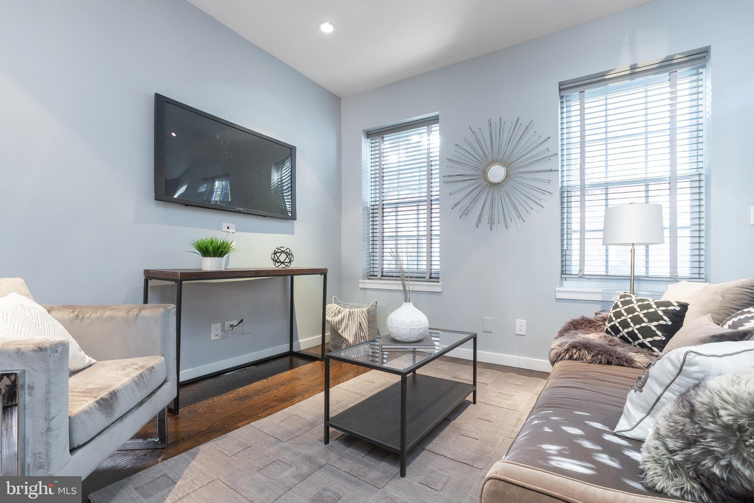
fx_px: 335
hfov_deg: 96.7
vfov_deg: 73.8
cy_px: 252
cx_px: 377
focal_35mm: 16
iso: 320
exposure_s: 1/1.67
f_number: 10
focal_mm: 16
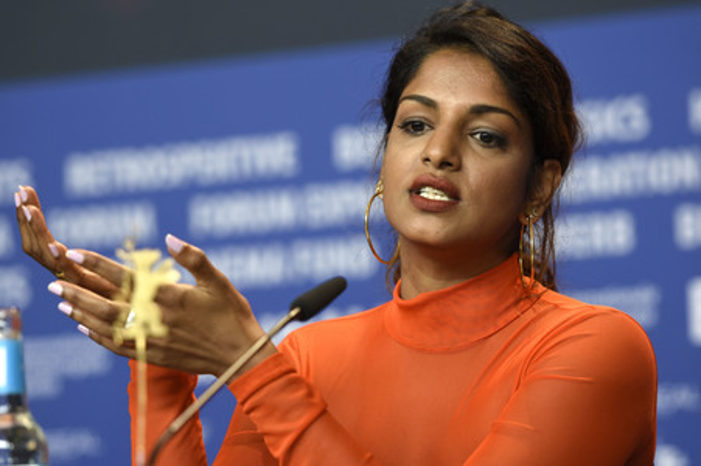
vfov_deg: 5.4
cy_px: 233
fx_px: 4962
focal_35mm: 255
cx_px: 350
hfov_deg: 8.1
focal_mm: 170
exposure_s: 1/320
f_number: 3.2
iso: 640
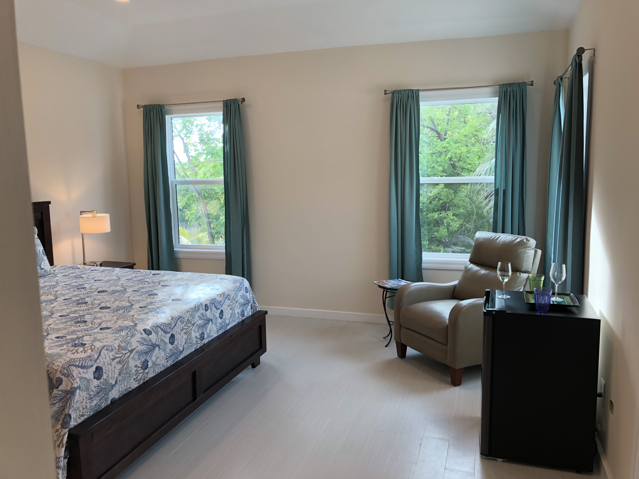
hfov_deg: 63.4
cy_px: 240
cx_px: 320
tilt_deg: -7.5
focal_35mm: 28
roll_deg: +1.7
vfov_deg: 49.7
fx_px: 517
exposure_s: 1/120
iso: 64
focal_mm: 4
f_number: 1.8
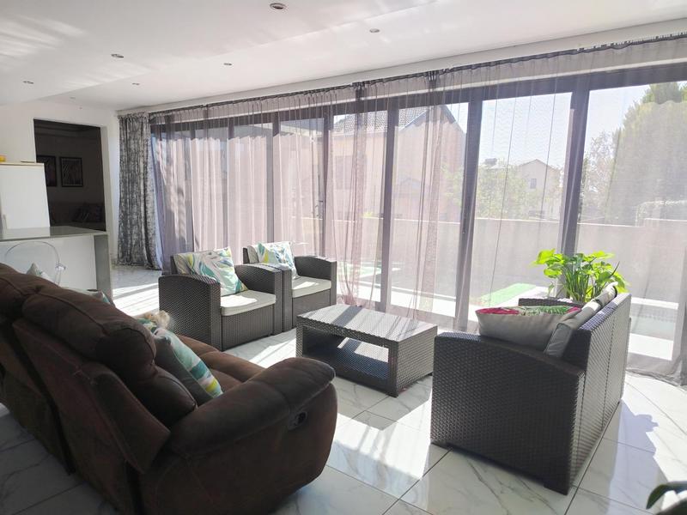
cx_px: 344
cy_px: 258
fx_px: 476
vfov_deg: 56.8
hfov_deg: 71.6
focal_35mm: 24
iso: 100
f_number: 1.75
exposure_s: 1/214
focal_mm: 5.25
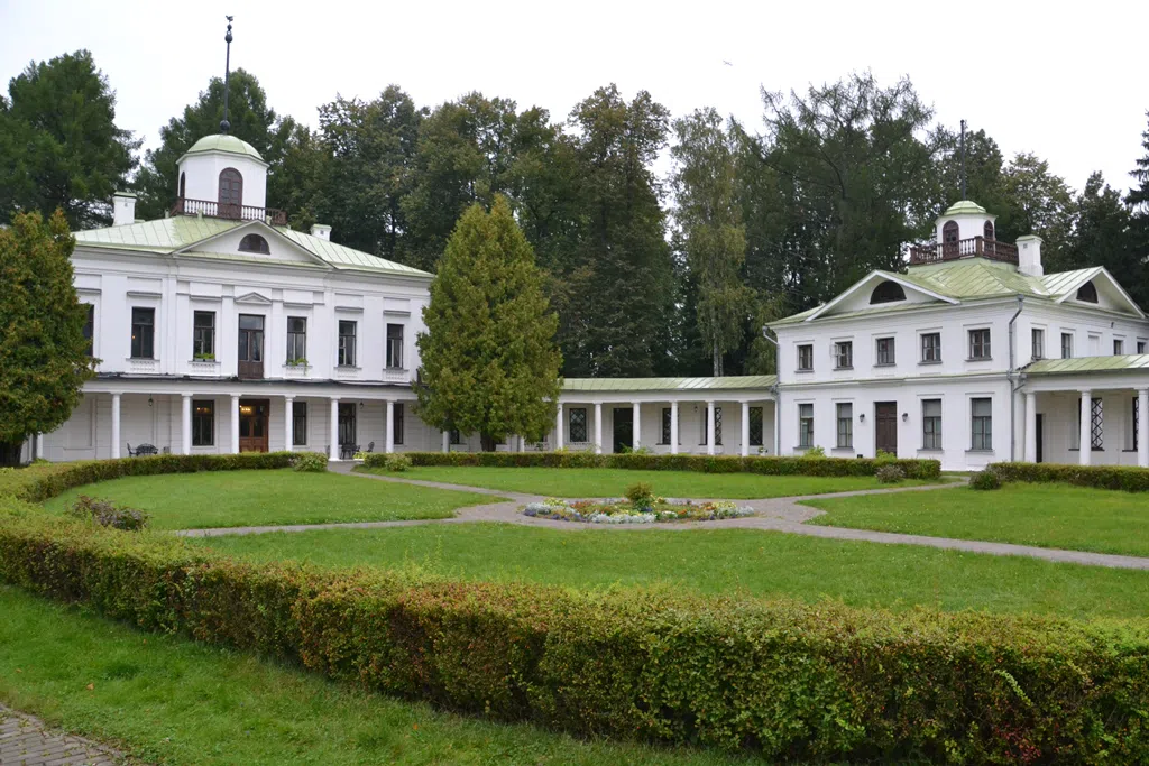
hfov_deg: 67.4
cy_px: 383
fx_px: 862
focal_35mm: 27
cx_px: 574
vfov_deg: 47.9
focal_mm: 18
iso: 1600
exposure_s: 1/320
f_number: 9
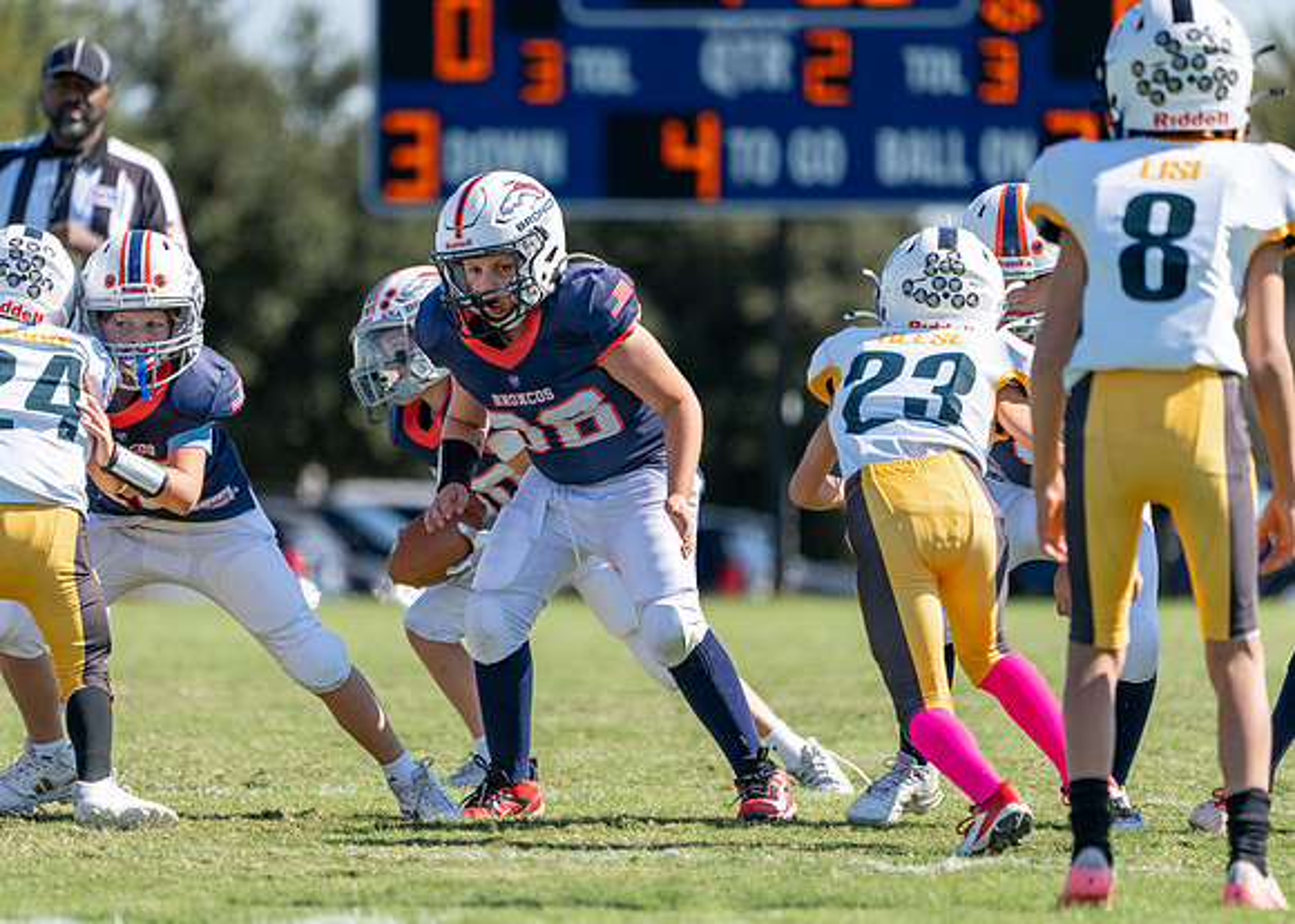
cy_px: 434
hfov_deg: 4.5
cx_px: 557
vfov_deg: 3.2
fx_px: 16422
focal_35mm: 447
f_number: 5.6
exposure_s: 1/1000
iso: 250
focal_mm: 400
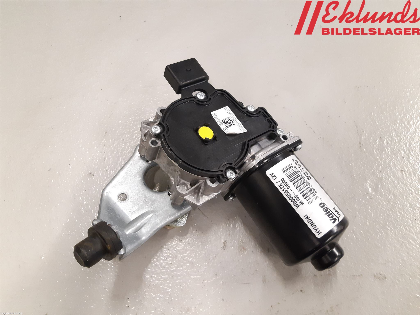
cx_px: 210
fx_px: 315
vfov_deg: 53.1
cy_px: 158
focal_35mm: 26
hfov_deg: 67.3
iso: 250
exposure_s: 1/50
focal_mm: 3.93
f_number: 1.7
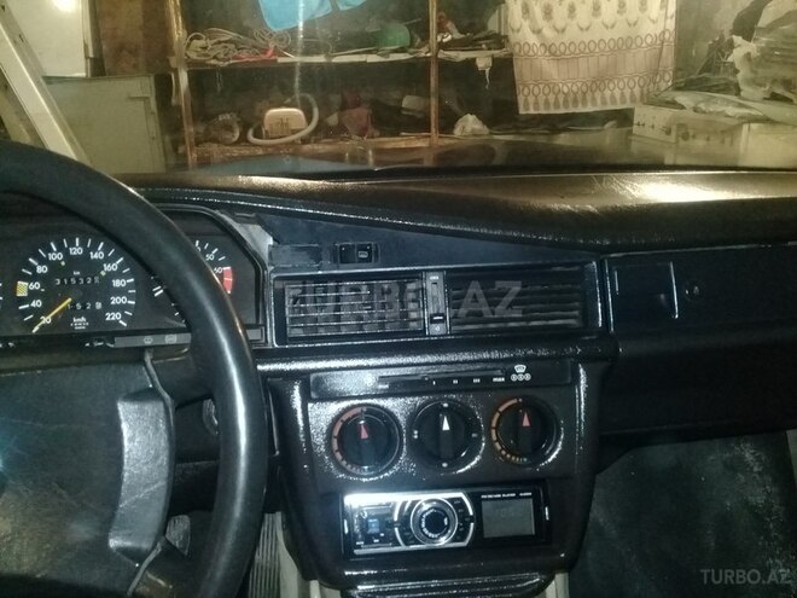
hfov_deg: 58.4
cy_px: 299
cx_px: 398
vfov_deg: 45.4
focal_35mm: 31
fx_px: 714
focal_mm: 3.3
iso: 640
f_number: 2.2
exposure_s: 1/33
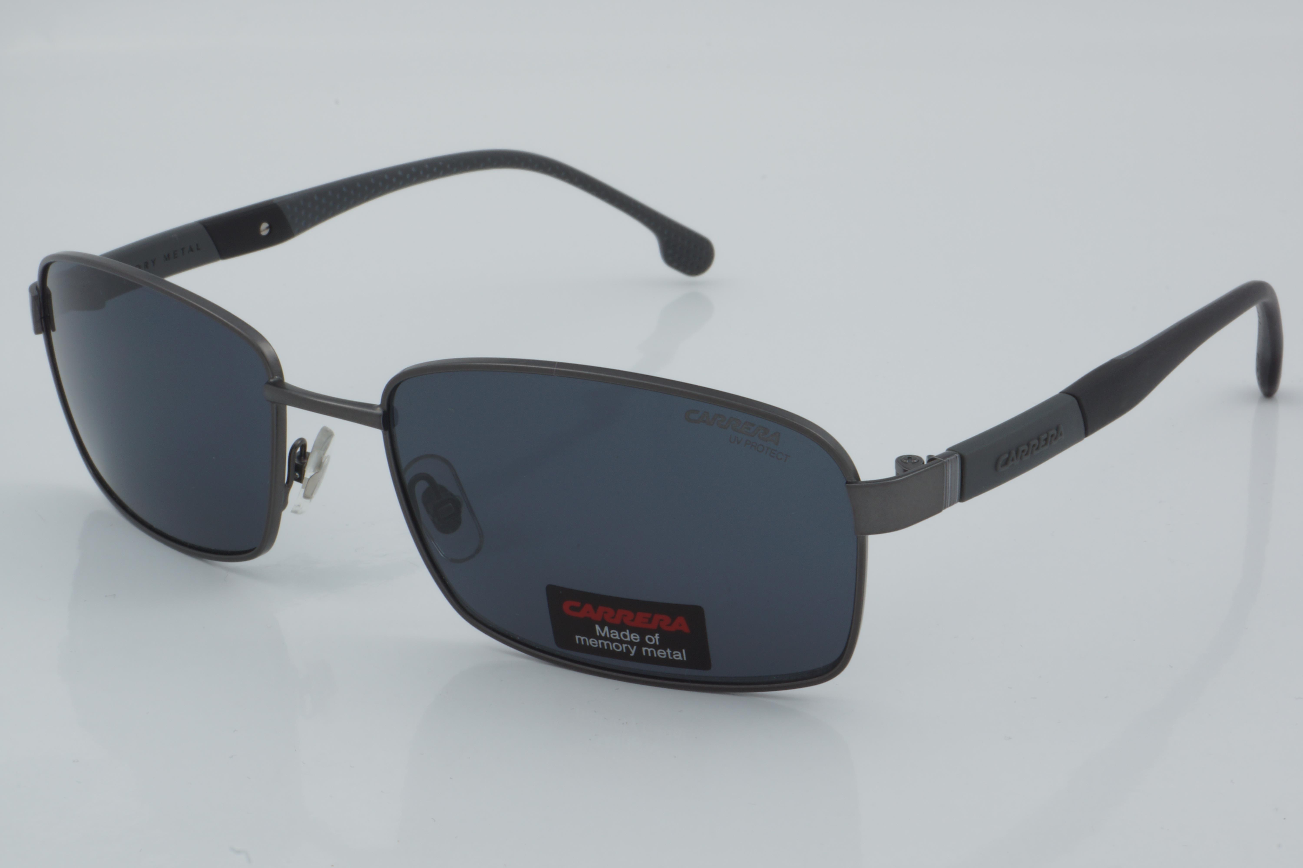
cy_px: 434
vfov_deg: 18.2
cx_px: 652
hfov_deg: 27.0
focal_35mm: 75
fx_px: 2714
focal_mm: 50
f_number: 32
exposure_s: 1/4
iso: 100
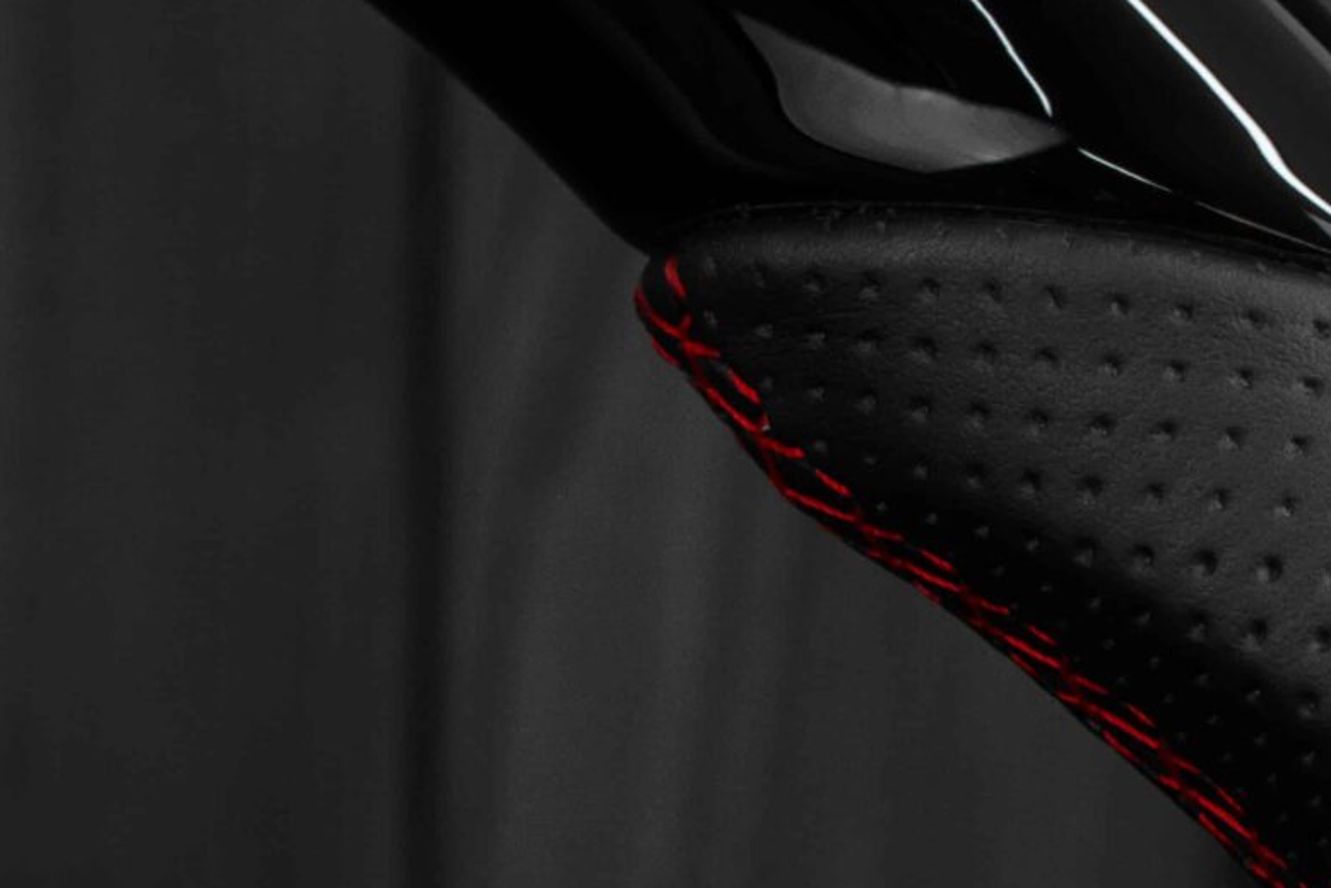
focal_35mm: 173
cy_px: 879
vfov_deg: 7.9
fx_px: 6384
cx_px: 488
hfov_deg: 11.9
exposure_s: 1/125
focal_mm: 35
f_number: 6.3
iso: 500
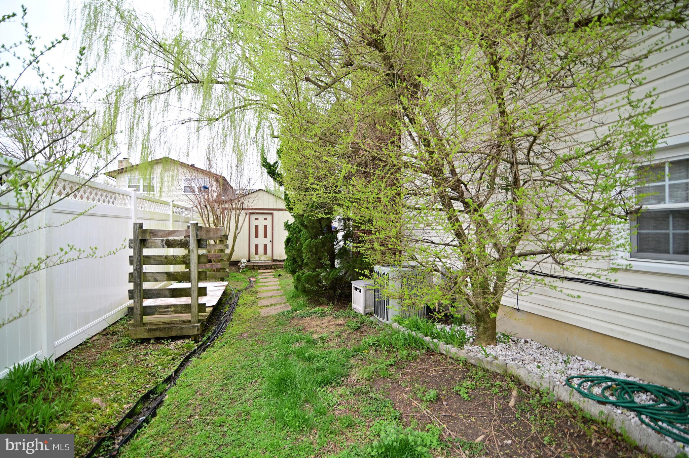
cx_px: 344
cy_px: 229
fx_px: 306
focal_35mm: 16
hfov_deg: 96.8
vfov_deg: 73.7
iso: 100
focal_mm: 16
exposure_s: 1/125
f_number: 2.8
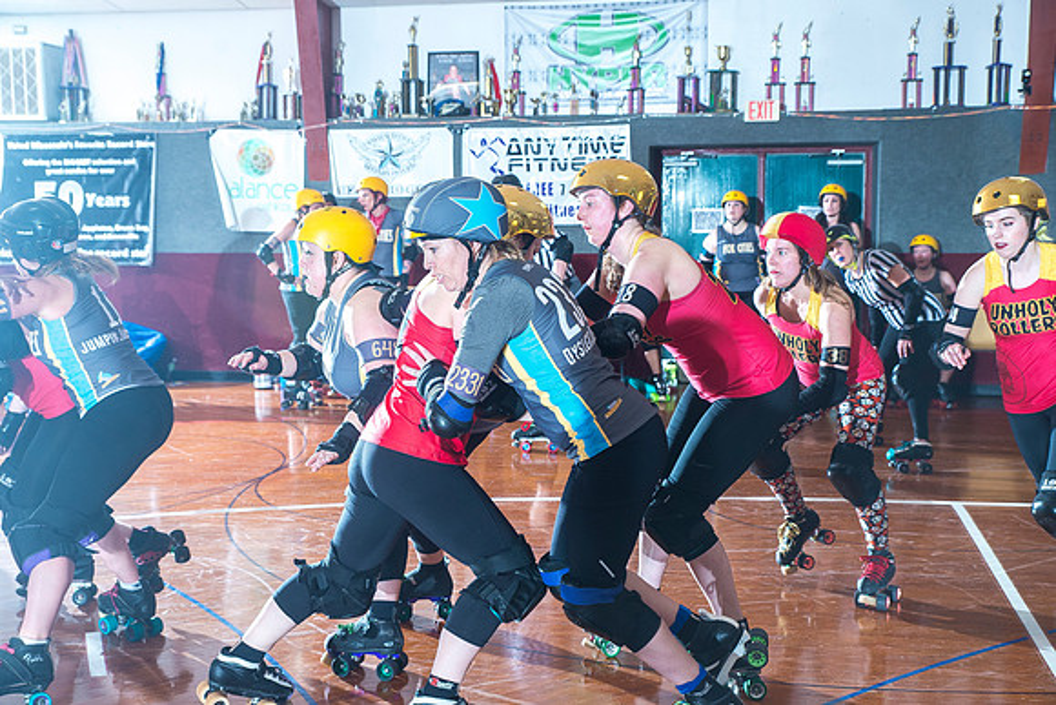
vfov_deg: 29.3
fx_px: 1350
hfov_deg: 42.7
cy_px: 352
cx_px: 528
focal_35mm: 46
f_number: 5.6
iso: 800
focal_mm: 46
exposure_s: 1/160
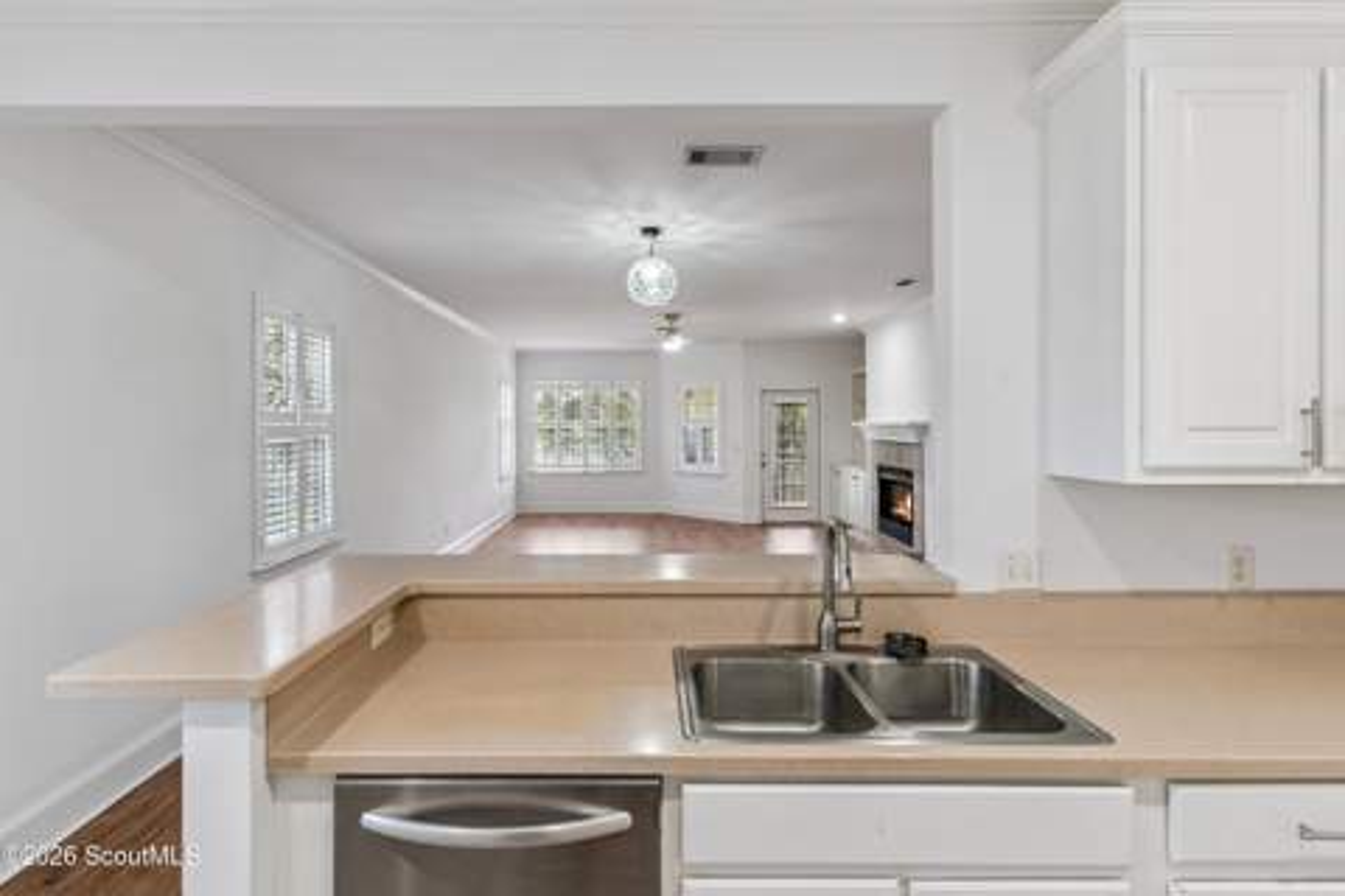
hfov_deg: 93.3
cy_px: 448
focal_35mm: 17
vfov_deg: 70.4
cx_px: 672
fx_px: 635
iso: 250
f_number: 8
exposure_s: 1/10
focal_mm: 17
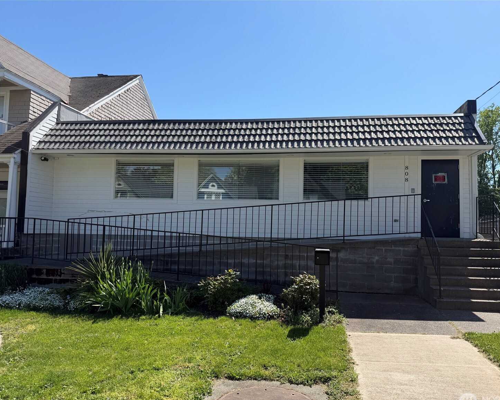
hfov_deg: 65.9
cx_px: 271
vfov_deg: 54.9
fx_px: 385
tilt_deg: +3.5
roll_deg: -1.1
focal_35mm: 26
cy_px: 208
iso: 80
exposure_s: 1/4167
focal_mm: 6.76
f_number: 1.78
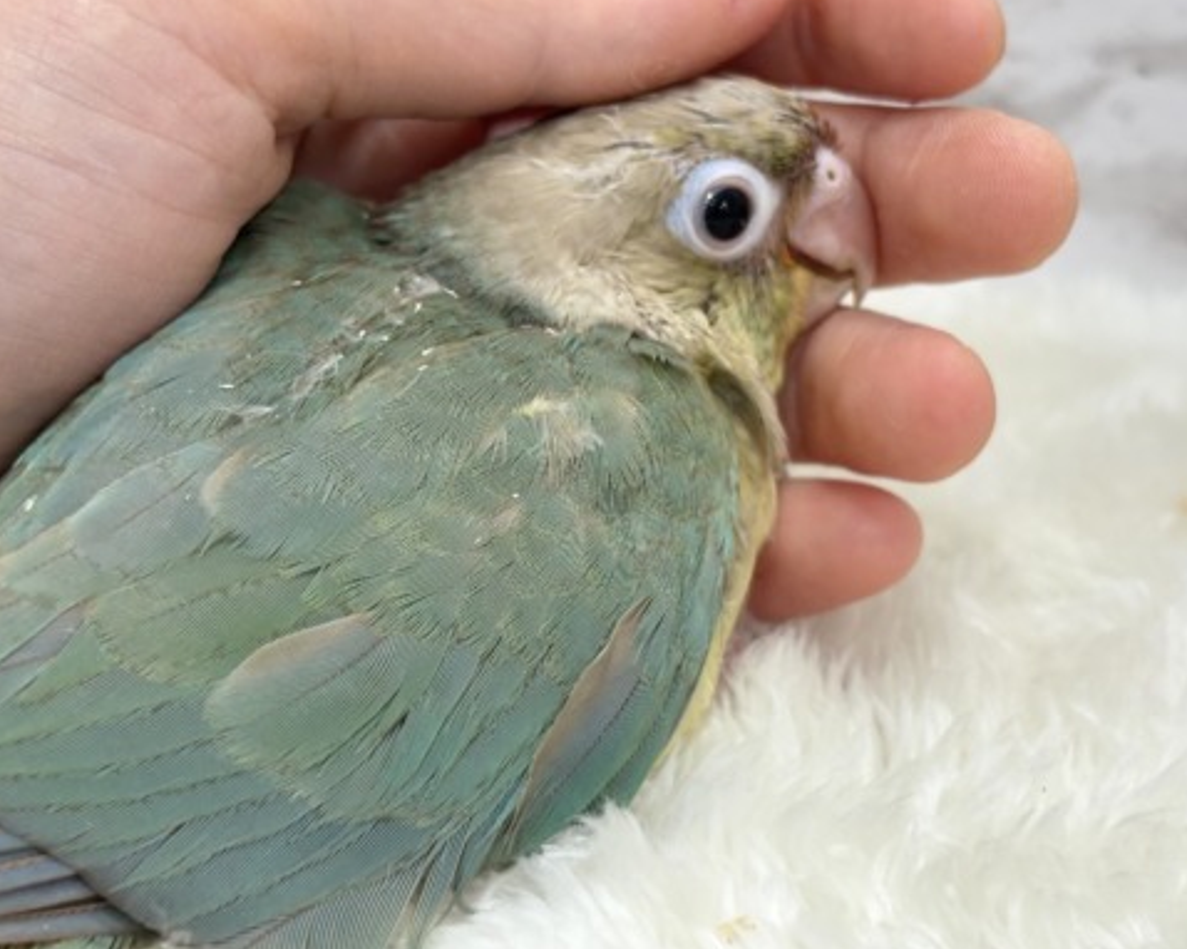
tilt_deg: -20.3
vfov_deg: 22.4
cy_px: 397
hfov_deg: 27.9
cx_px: 653
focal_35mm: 68
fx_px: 2388
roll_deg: +0.0
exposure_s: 1/50
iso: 64
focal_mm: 5.96
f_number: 1.6
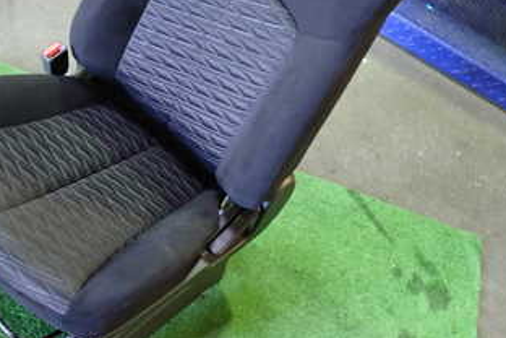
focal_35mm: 50
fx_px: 703
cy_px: 112
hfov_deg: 39.3
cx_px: 185
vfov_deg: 26.8
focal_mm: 4.5
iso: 640
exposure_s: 1/30
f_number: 2
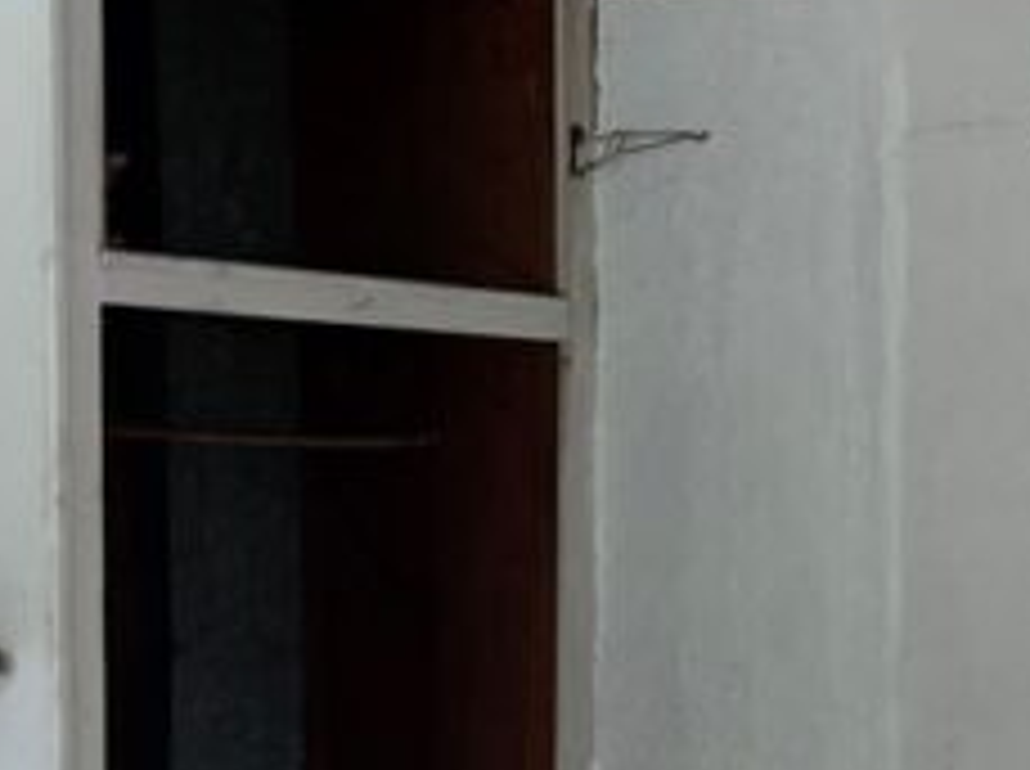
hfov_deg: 19.6
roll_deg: -0.7
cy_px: 644
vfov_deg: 16.0
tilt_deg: -3.9
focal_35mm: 91
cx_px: 1385
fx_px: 2703
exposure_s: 1/12
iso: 80
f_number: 1.6
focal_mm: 4.2
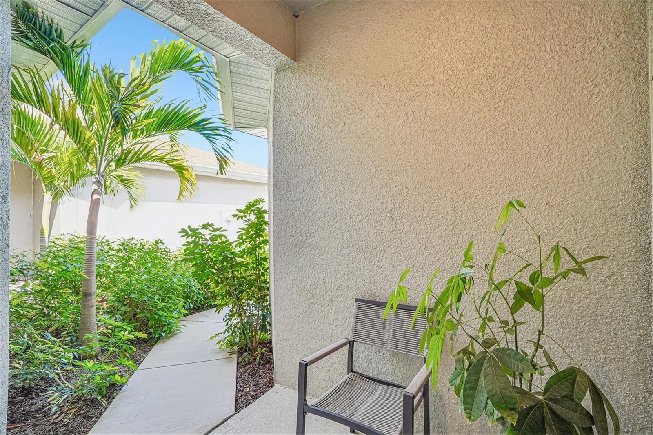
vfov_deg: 77.3
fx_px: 272
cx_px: 326
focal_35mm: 15
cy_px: 218
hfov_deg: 100.4
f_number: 8
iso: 400
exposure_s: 1/30
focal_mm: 10
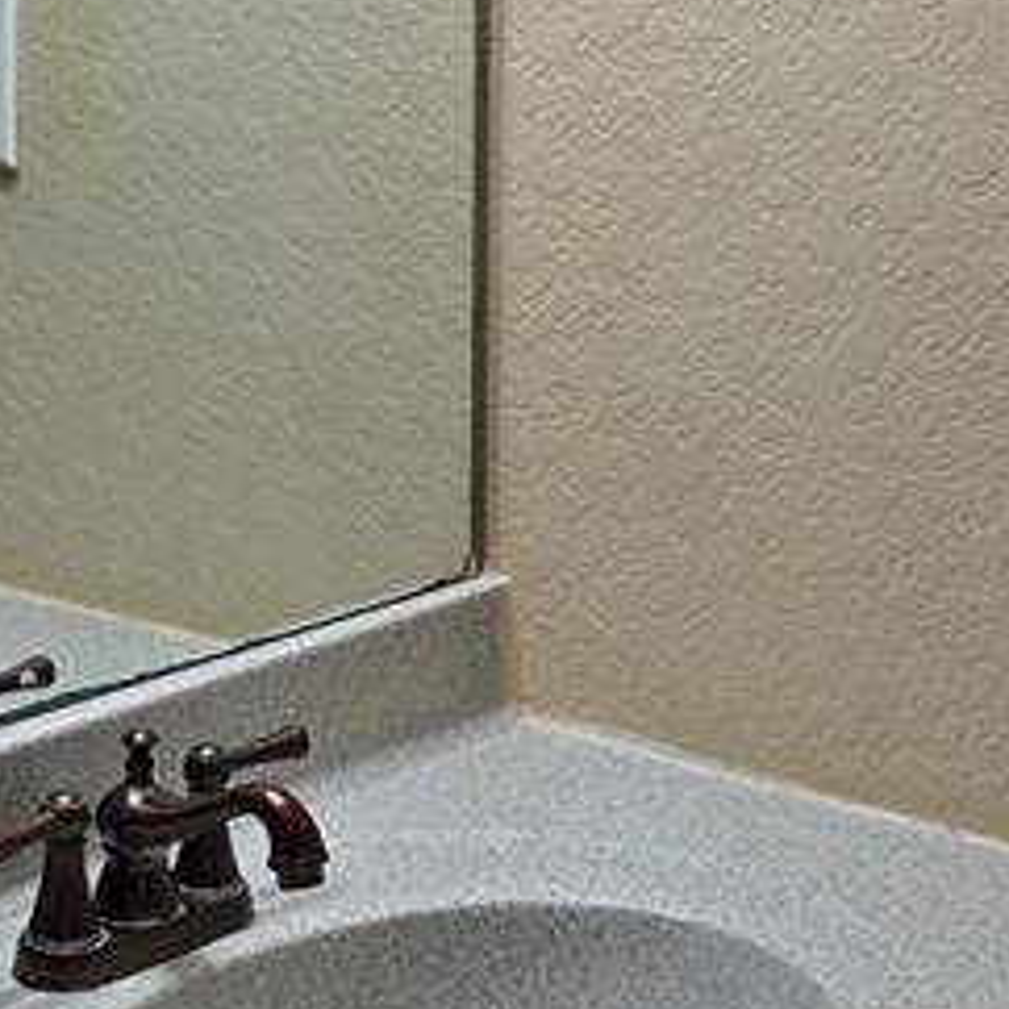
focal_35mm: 101
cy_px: 500
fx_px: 3331
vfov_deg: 17.2
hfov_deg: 17.2
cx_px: 292
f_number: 1.8
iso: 40
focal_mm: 5.4
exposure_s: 1/120
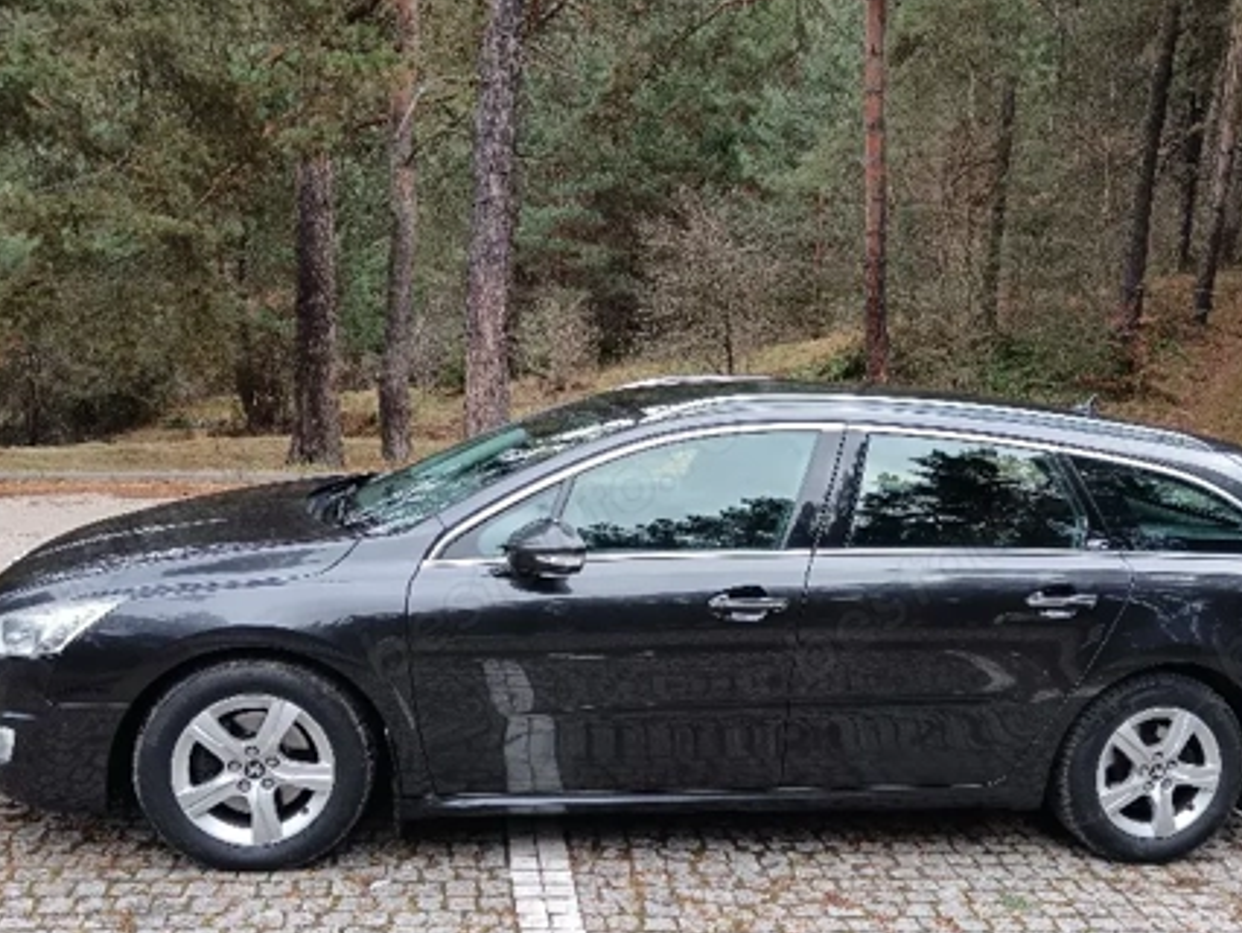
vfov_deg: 37.6
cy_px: 563
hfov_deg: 48.9
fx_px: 1364
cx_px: 691
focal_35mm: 38
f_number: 1.9
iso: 221
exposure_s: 1/120
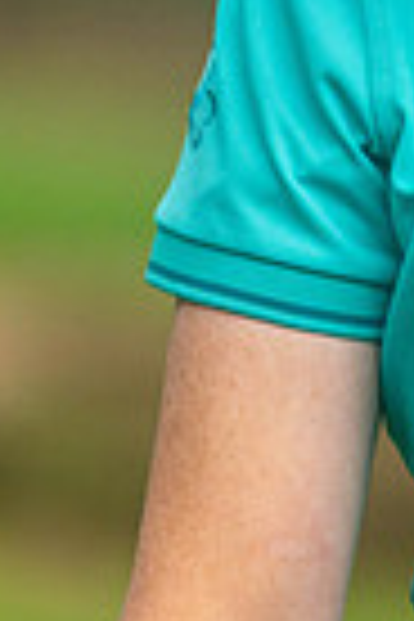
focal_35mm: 1261
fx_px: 21751
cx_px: 1184
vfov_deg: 1.6
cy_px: -182
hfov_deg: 1.1
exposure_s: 1/2500
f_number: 4
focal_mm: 300
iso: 400
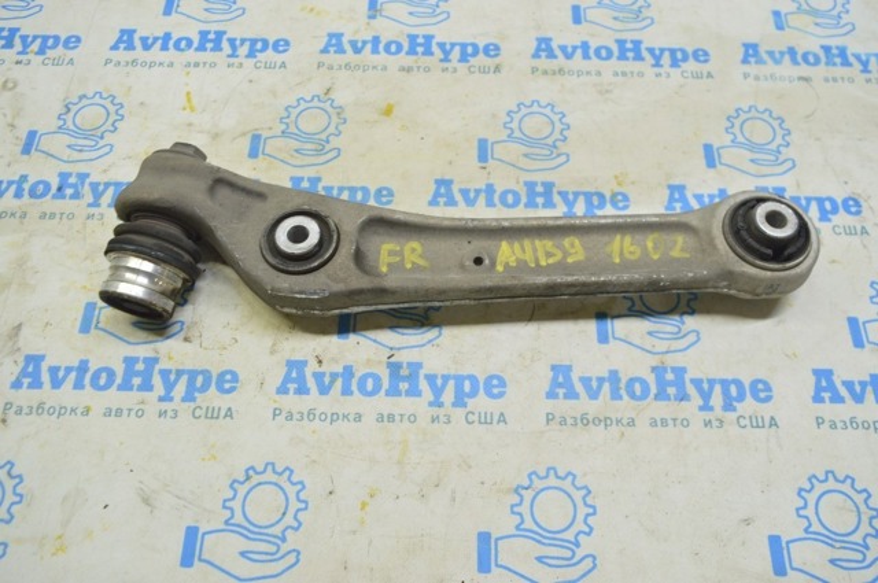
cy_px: 292
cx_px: 439
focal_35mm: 30
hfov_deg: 62.0
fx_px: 731
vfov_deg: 43.5
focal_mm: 20
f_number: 5.6
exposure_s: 1/20
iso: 400
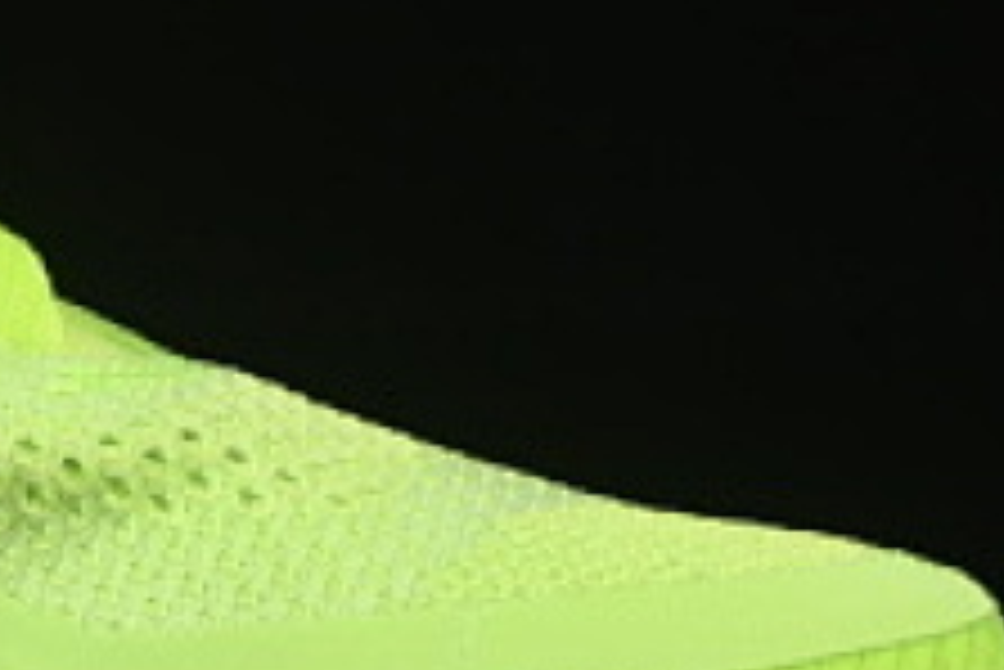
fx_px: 10130
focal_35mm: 363
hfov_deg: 5.6
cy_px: 297
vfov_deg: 3.8
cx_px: -666
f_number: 8
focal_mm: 50
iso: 160
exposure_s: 1/80
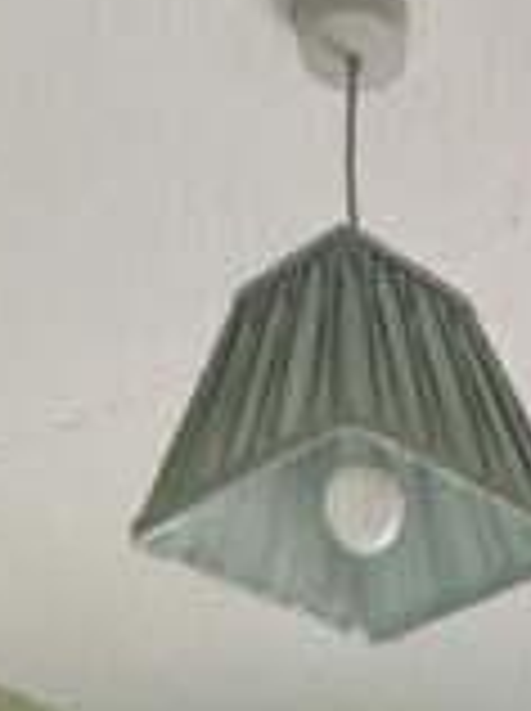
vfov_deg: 13.2
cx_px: 585
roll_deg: +0.1
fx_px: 1866
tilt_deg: -11.4
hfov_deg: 15.7
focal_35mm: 91
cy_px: 1872
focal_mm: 2.22
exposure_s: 1/121
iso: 250
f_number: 2.2
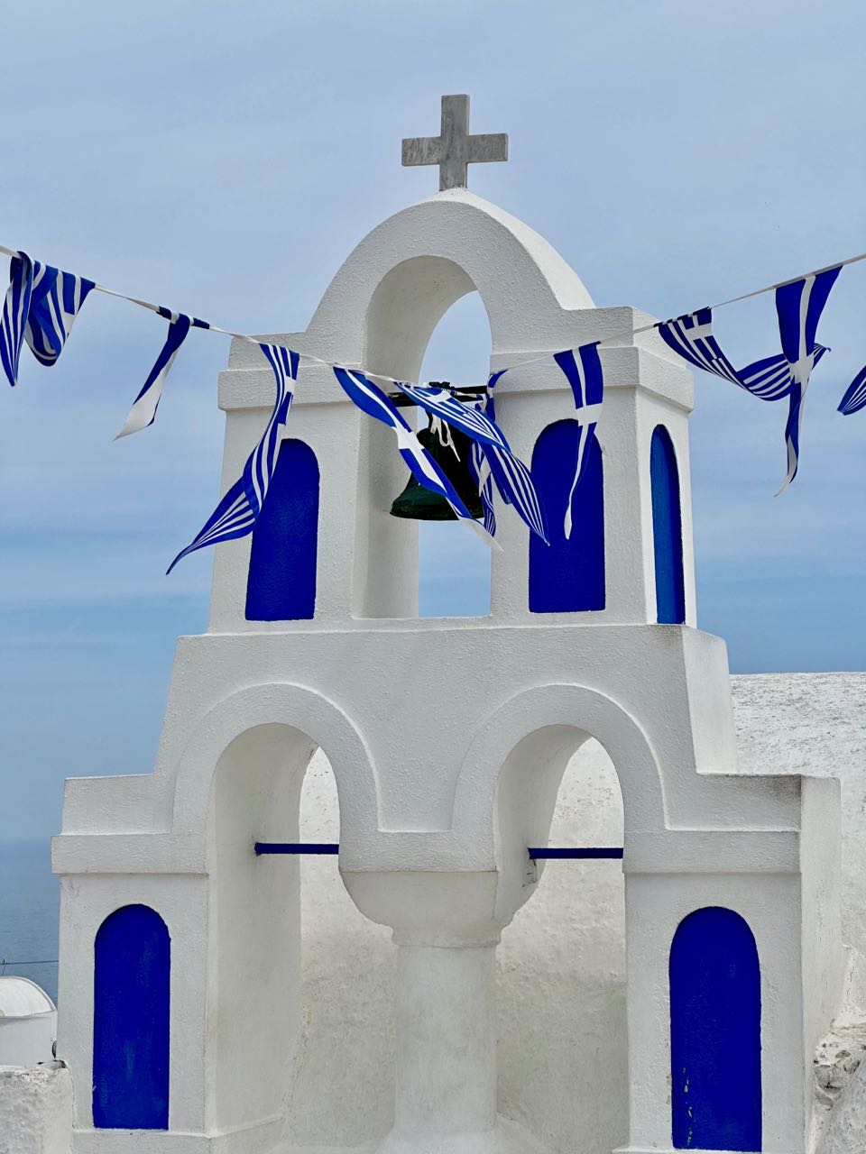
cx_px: 433
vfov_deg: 25.3
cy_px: 577
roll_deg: -0.5
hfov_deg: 19.1
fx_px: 2568
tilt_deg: +5.3
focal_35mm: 77
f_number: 2.8
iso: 32
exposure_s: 1/1908
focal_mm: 9
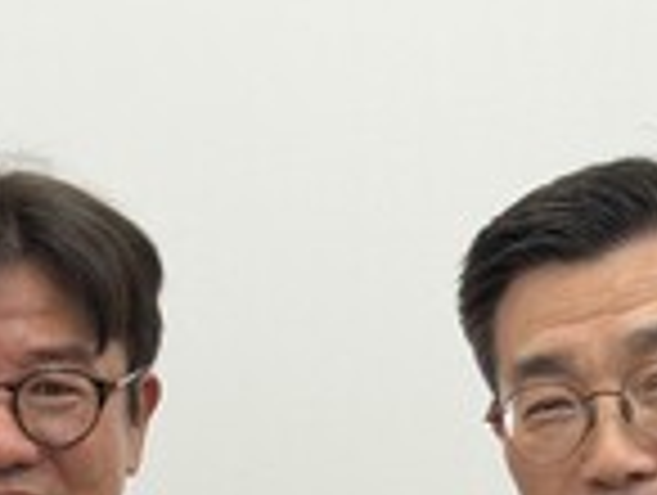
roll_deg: -0.6
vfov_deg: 7.4
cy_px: 792
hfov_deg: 10.0
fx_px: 3745
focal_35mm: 197
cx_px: 4
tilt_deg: -4.7
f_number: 1.78
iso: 50
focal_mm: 6.76
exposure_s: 1/60
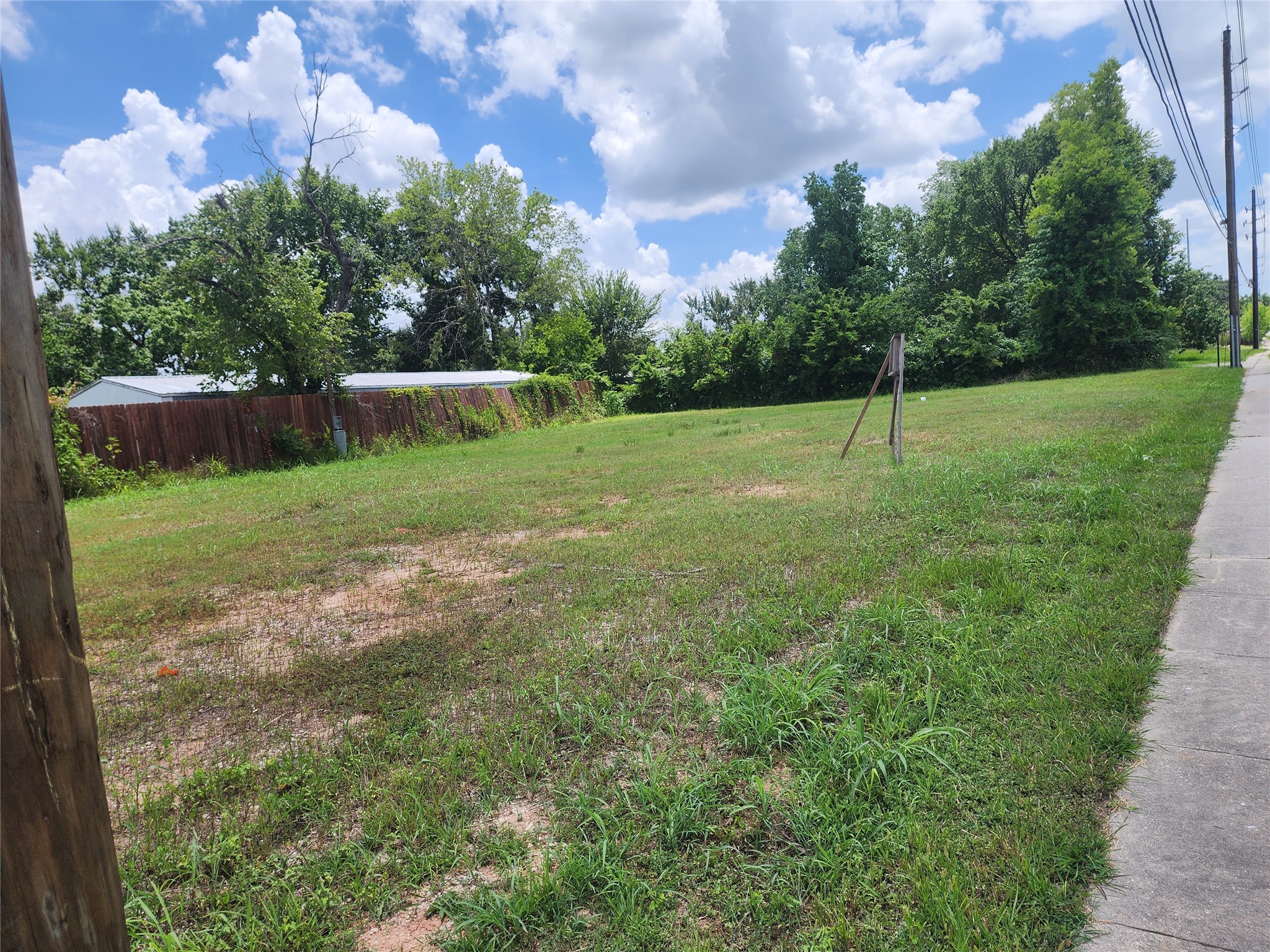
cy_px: 476
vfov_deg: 58.9
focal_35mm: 23
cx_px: 635
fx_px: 844
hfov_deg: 73.9
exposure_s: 1/1070
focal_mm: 6.4
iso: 12
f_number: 1.8
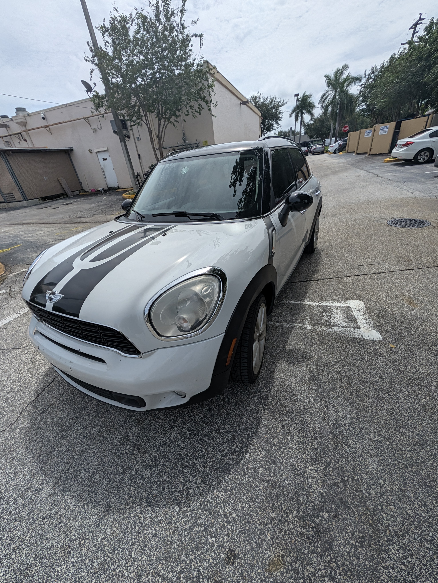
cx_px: 219
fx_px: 202
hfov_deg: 94.5
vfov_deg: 110.5
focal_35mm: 12
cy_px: 292
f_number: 1.7
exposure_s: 1/5848
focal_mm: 2.02
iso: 55
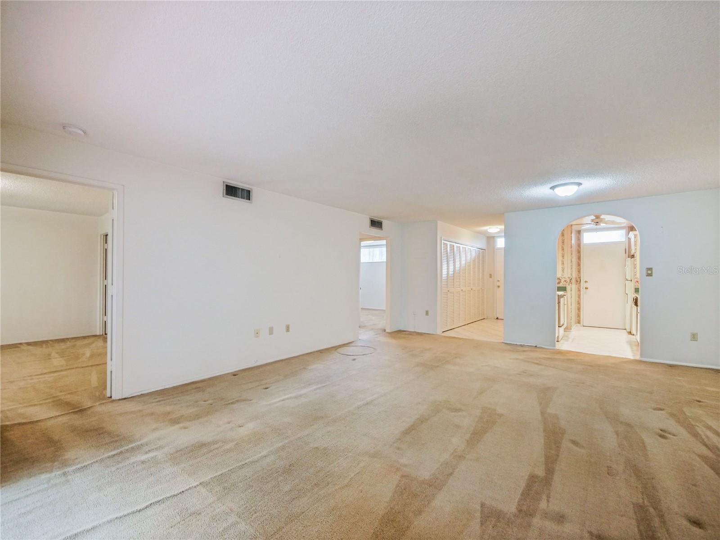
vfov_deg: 85.7
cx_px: 360
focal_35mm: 14
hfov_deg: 102.1
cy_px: 270
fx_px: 291
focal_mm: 7
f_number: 4
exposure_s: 1/30
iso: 3200
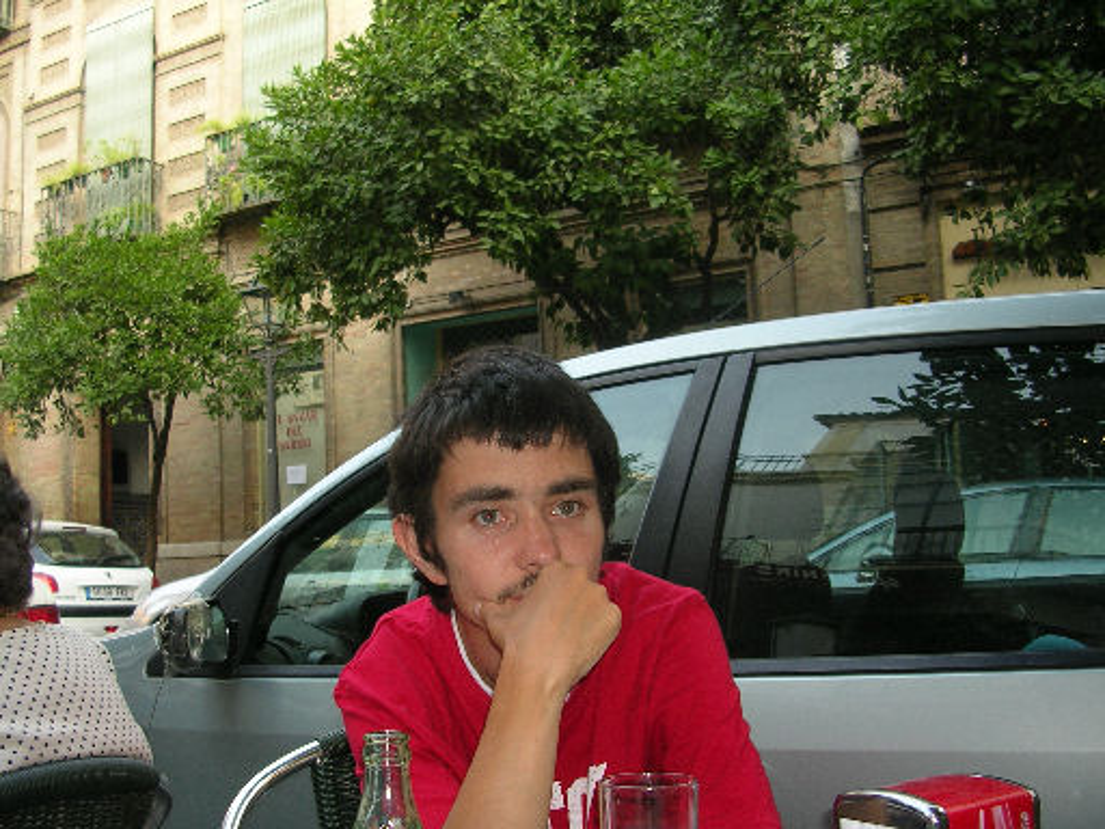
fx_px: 1213
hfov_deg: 49.0
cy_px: 414
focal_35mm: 38
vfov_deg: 37.7
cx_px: 552
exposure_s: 1/30
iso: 50
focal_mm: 5.8
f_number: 2.8
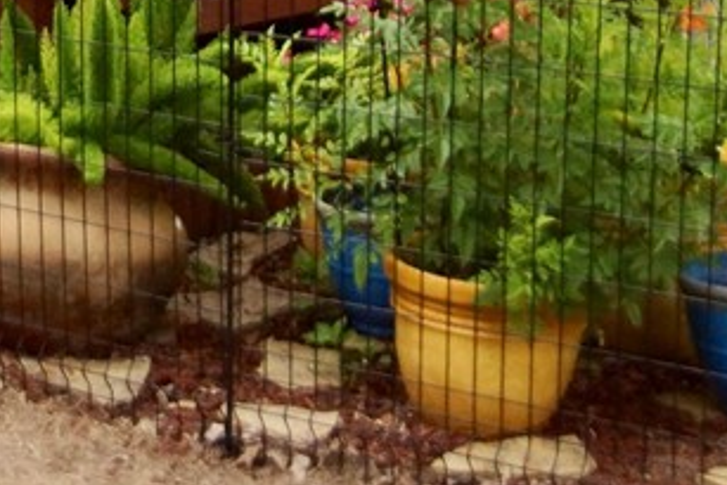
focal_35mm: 138
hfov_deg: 14.6
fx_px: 2788
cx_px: -5
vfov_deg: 9.6
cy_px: -277
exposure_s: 1/4000
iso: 1000
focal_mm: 26
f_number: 4
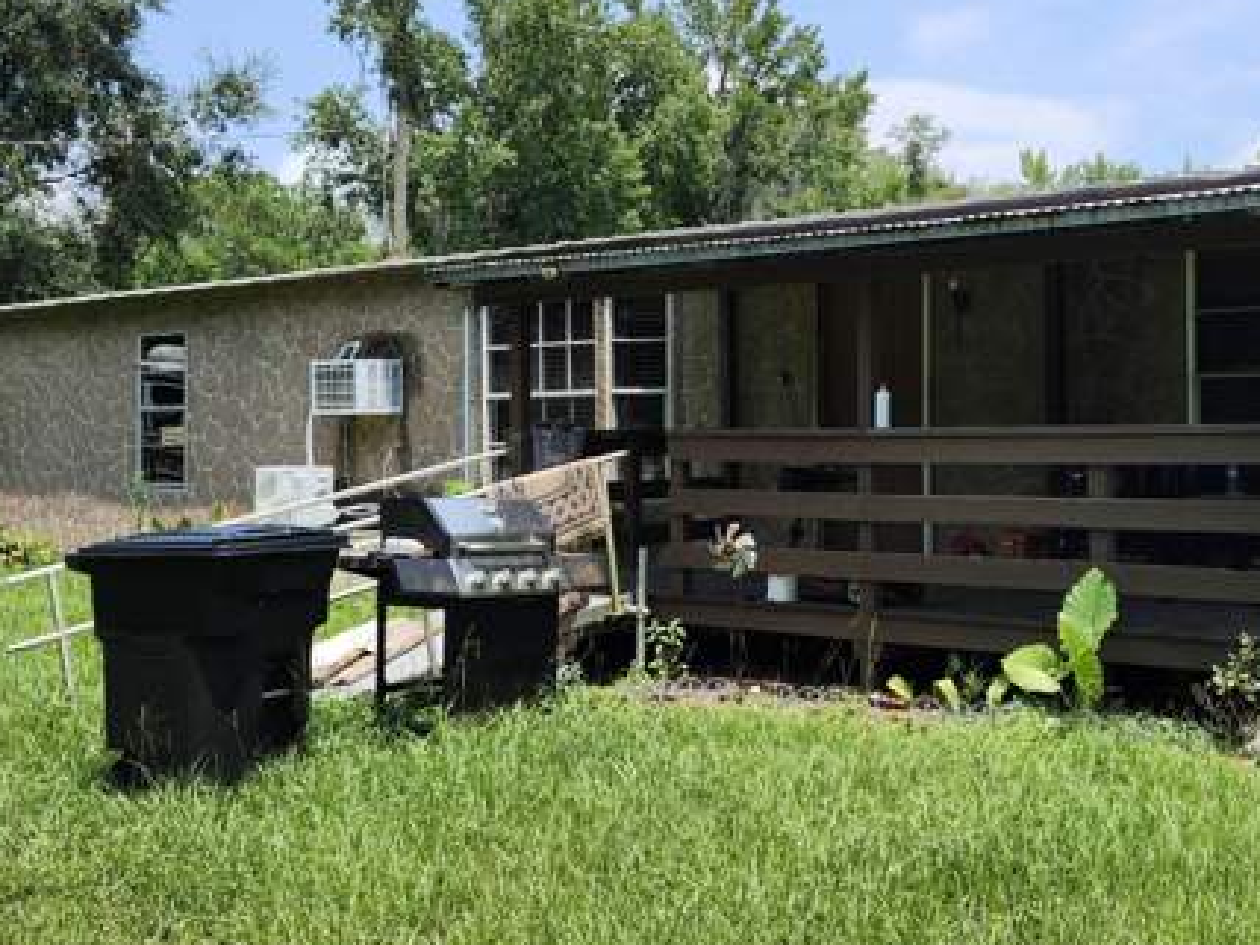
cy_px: 412
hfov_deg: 43.6
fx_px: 1565
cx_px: 777
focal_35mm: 43
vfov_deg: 33.6
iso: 25
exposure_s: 1/1167
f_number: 1.8
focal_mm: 5.54
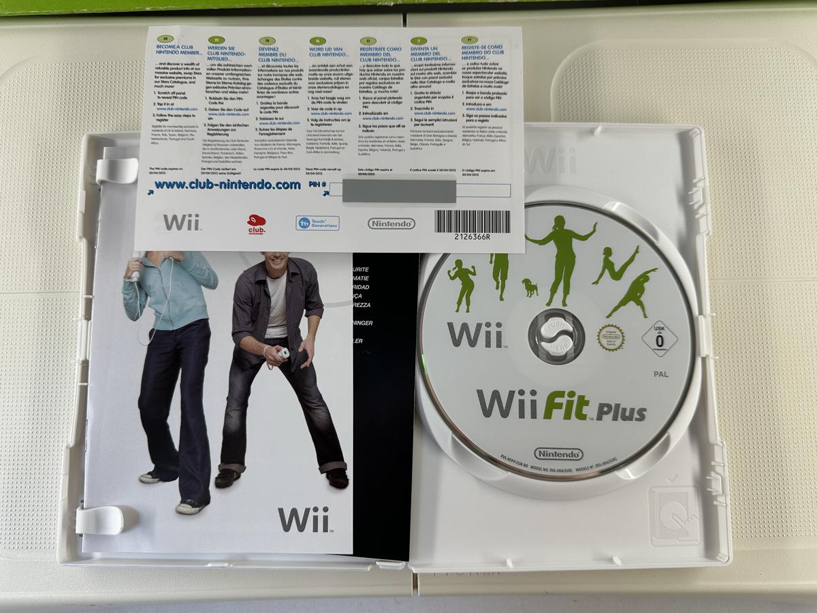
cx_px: 408
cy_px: 306
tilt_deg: -82.7
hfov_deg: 71.6
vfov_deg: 56.8
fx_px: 566
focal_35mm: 24
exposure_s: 1/273
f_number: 1.78
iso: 80
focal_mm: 6.86
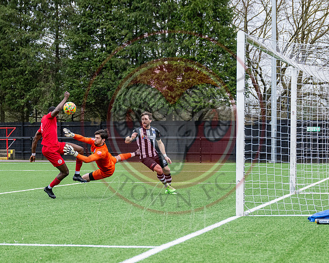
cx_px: 103
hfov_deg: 14.4
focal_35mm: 134
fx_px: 1302
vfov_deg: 11.5
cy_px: 168
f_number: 4
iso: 800
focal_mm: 75
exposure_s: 1/1250
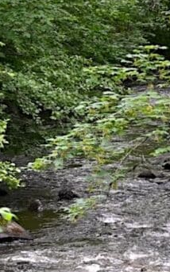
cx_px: 95
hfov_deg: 6.2
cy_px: 212
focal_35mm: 213
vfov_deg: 9.8
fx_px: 1581
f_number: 4
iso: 280
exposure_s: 1/250
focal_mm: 70
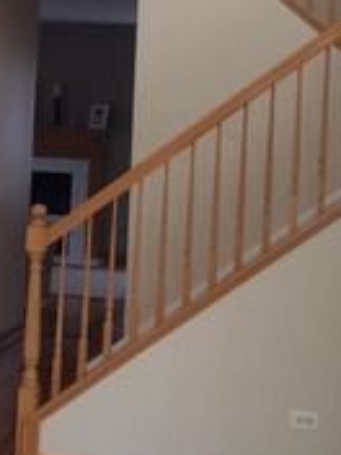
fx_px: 1182
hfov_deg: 16.4
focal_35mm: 90
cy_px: 80
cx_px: 99
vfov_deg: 21.5
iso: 40
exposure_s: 1/40
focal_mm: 3.3
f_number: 2.4
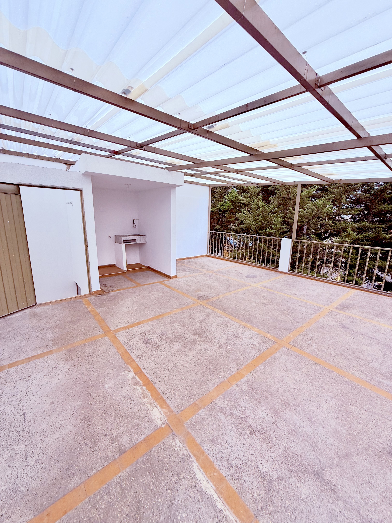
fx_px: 211
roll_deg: -0.5
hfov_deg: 85.7
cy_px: 262
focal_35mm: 14
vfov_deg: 102.1
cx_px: 196
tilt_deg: -10.6
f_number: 2.2
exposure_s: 1/170
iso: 50
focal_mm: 2.22
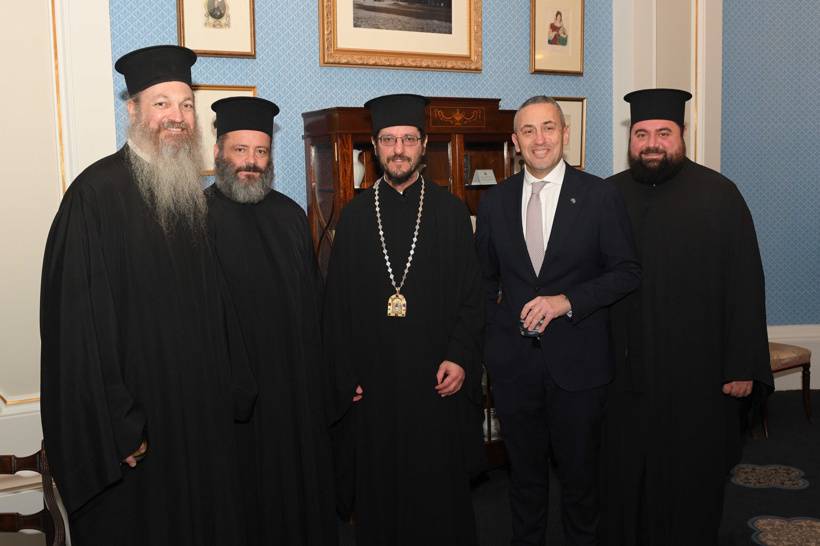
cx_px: 410
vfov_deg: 36.9
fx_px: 820
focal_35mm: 36
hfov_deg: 53.1
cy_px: 273
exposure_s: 1/125
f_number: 5.6
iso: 800
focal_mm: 24
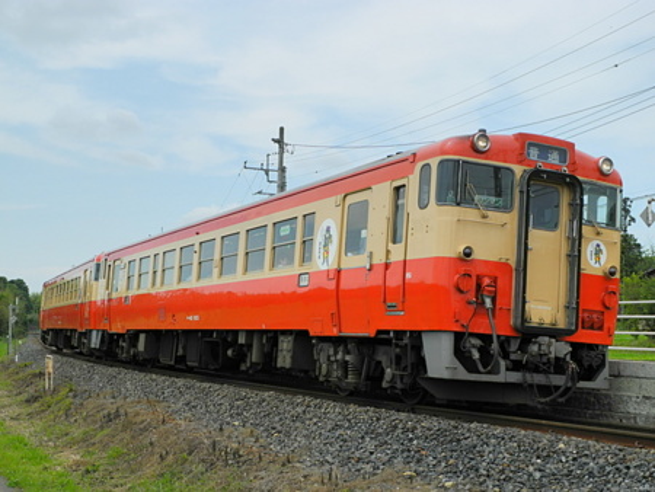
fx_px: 947
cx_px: 328
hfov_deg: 38.2
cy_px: 246
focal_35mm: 50
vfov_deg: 29.1
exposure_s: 1/912
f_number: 5
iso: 100
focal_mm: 10.7
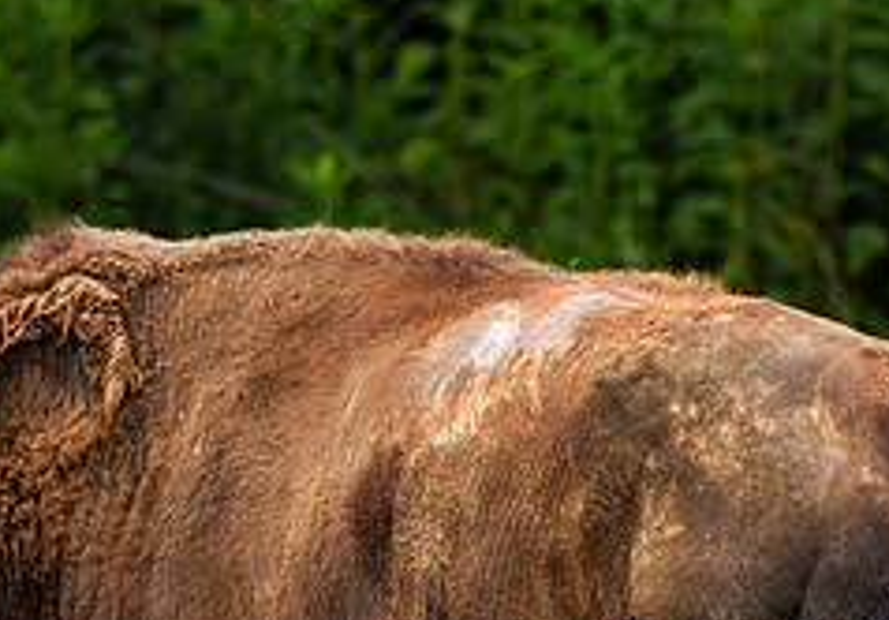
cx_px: 201
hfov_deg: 1.3
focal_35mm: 1615
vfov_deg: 0.9
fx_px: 40454
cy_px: 571
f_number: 7.1
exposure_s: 1/160
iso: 110
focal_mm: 500
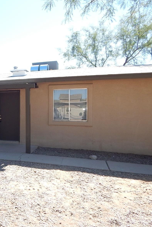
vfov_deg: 60.3
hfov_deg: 38.0
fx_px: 196
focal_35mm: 31
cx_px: 3
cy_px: 113
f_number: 3
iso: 125
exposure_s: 1/500
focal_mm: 4
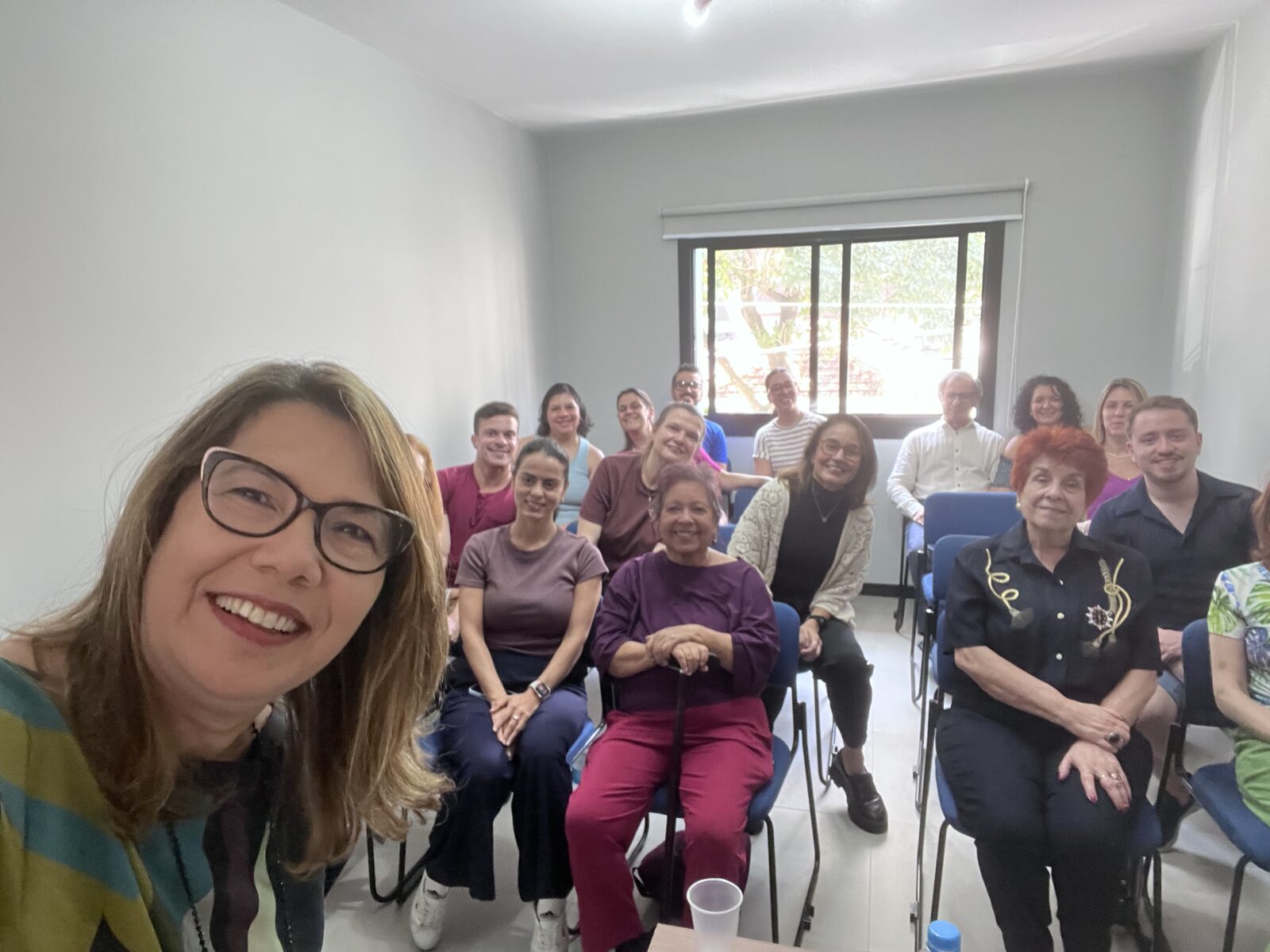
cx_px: 635
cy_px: 476
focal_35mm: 23
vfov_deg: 58.9
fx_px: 844
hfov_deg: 73.9
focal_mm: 2.71
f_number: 2.2
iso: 320
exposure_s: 1/40
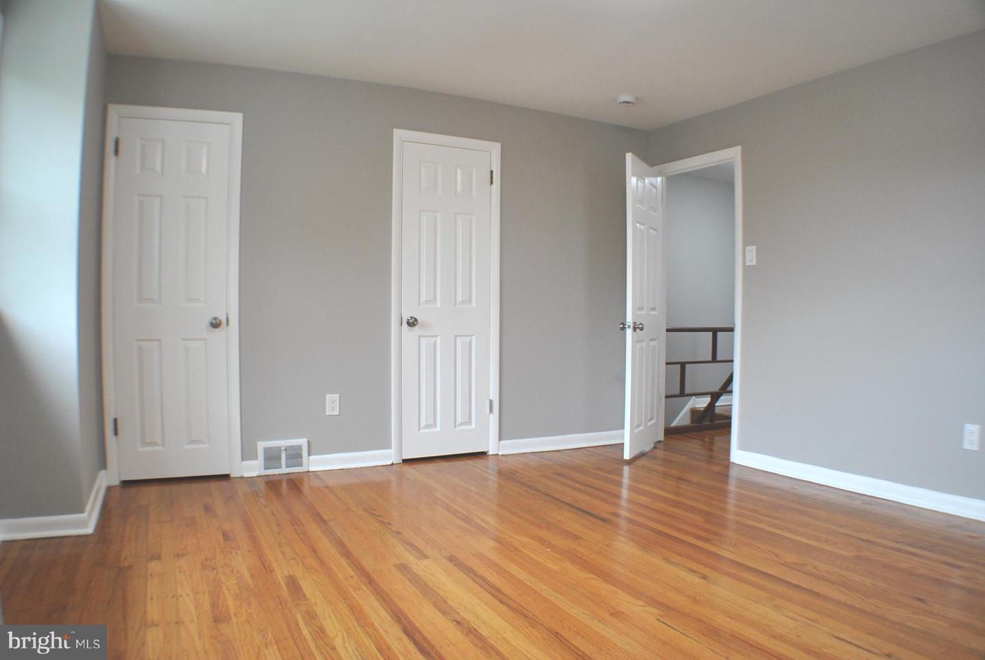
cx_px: 492
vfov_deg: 43.7
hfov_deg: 61.9
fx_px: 822
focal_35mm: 30
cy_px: 330
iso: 360
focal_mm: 20
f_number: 3.8
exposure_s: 1/30
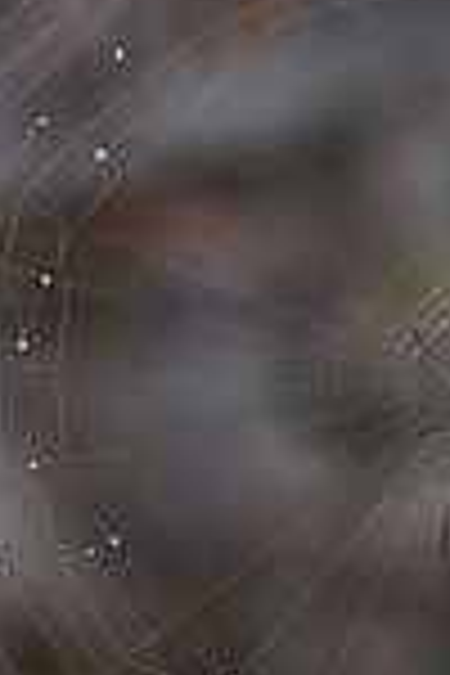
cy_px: 441
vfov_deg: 12.2
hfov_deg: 8.2
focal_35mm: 168
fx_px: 3148
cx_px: 317
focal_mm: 29
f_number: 4.8
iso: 1250
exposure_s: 1/80
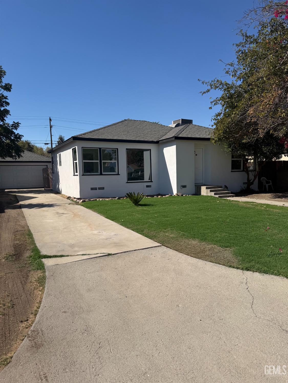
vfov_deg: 71.6
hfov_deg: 56.8
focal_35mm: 24
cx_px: 144
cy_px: 192
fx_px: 266
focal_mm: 6.76
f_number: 1.78
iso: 80
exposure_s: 1/6711
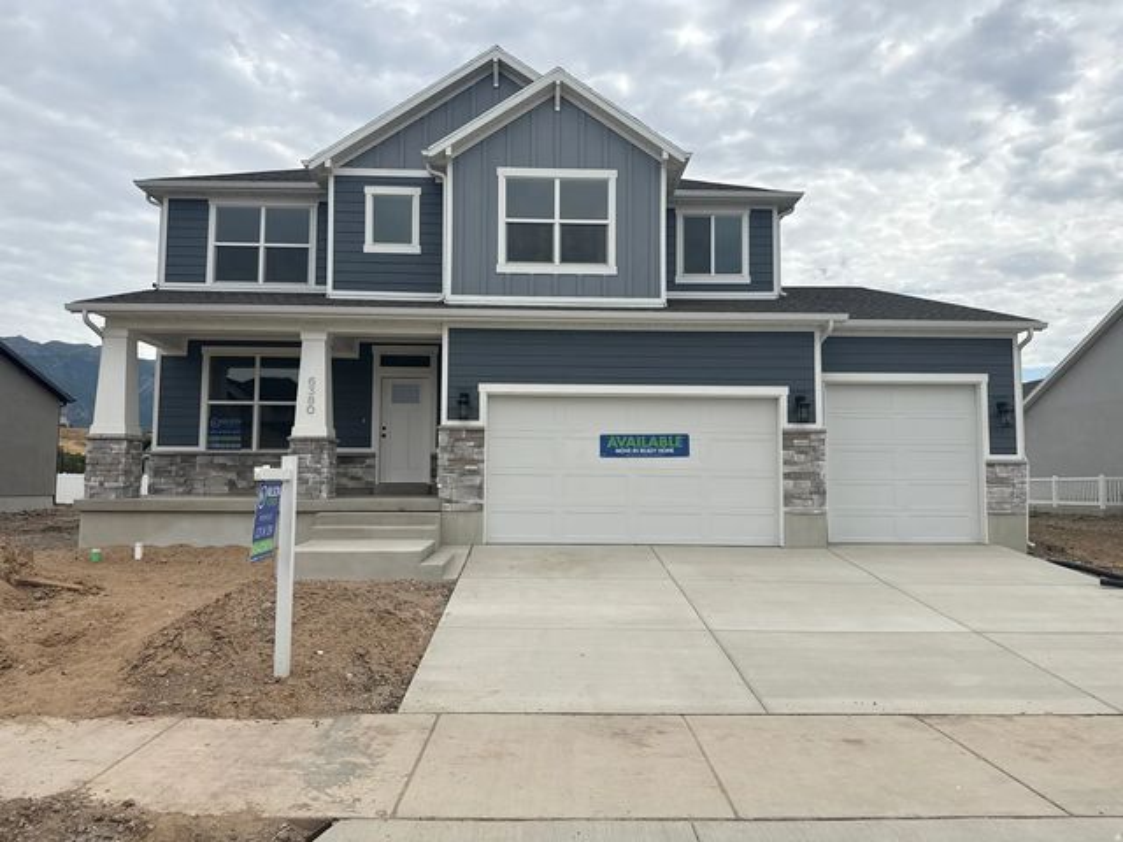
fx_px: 779
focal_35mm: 24
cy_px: 421
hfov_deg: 71.6
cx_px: 562
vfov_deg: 56.8
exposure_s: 1/6173
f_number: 1.78
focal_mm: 6.76
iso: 80
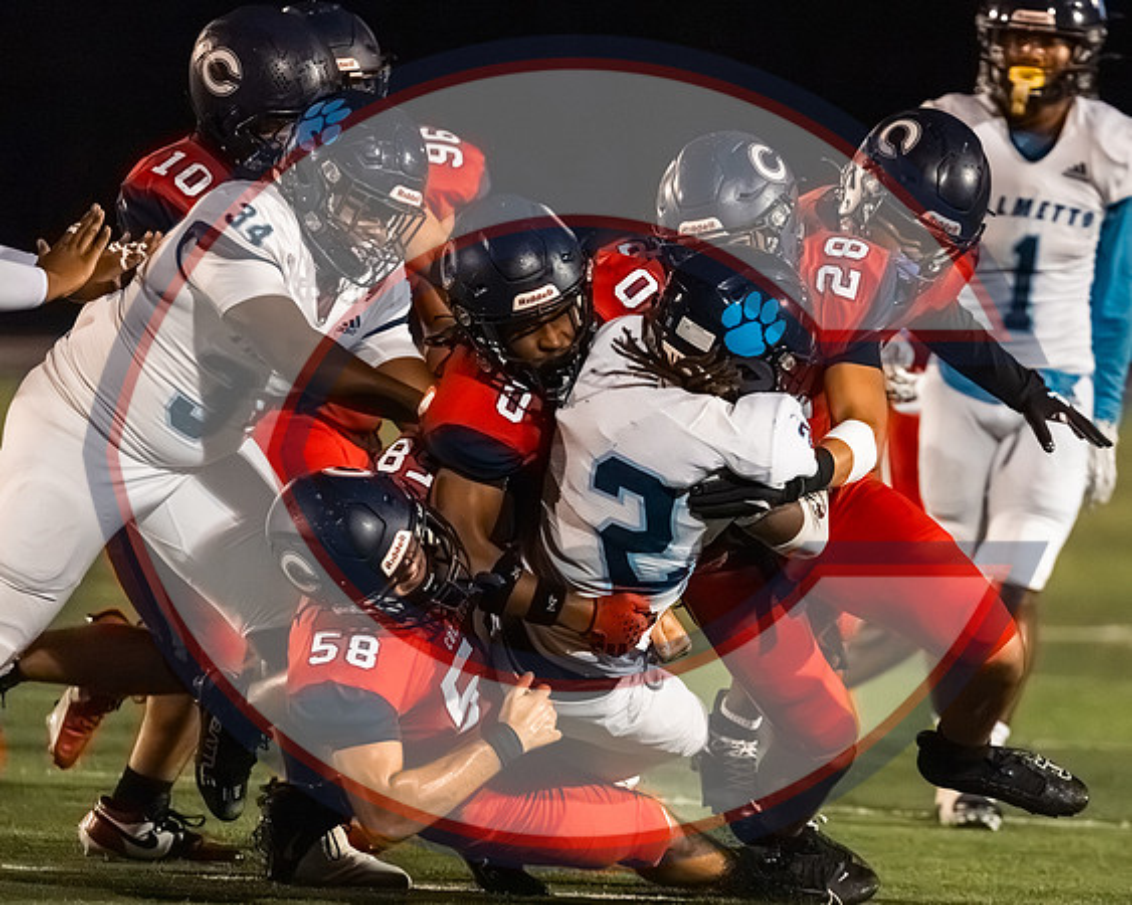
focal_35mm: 560
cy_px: 418
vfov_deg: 2.8
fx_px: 18751
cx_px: 696
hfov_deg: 3.5
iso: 25600
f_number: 4.5
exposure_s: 1/3200
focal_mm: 400
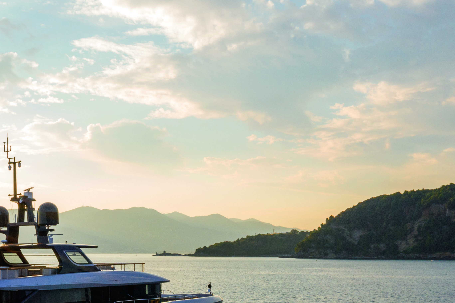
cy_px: 278
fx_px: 708
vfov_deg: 23.5
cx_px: 52
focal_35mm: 56
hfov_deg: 33.9
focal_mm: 10.26
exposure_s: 1/160
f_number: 9
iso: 200
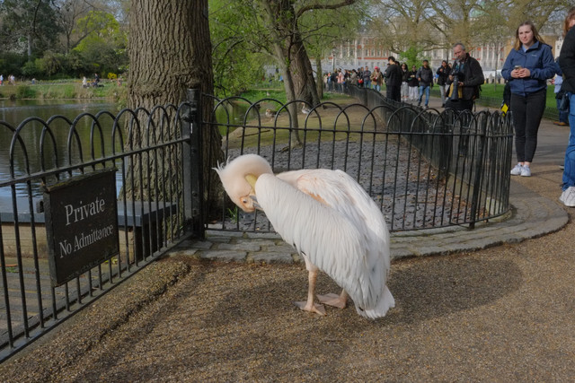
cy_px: 192
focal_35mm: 41
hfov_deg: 47.4
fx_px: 655
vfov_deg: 32.6
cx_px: 288
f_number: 16
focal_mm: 27
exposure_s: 1/850
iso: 3200
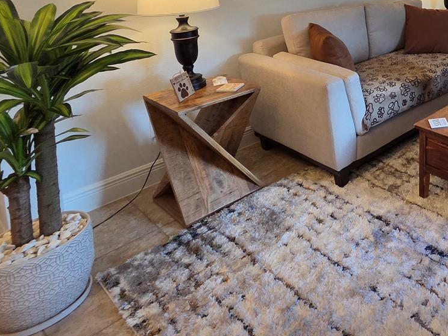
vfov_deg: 41.8
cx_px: 477
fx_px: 362
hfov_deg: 48.2
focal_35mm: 28
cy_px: -13
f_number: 2.2
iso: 200
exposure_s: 1/60
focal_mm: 2.2
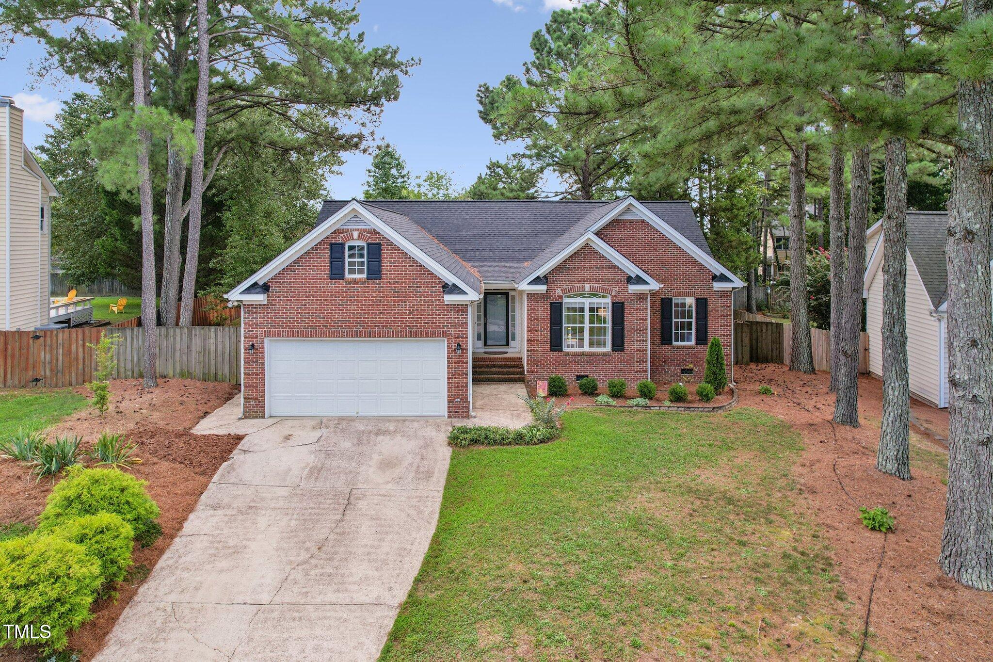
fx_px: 607
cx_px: 496
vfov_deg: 57.2
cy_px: 331
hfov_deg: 78.6
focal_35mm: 22
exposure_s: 1/20
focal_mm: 8.4
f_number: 2.8
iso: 100
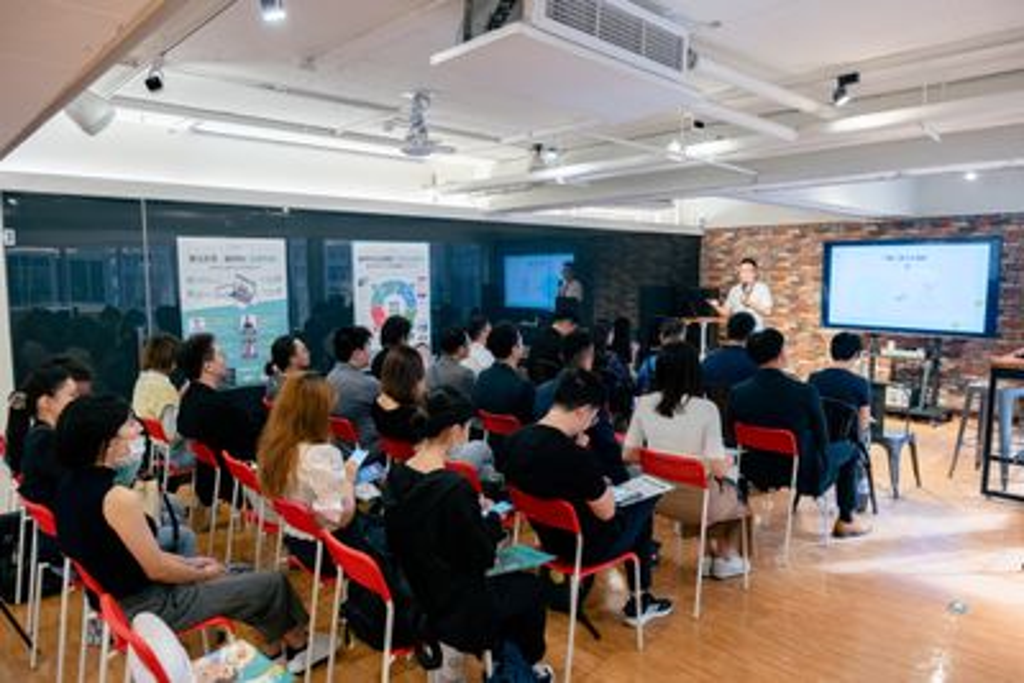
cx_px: 512
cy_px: 342
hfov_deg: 73.7
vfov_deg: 53.2
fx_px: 683
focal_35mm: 24
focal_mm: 16
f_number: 2.8
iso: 800
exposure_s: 1/60
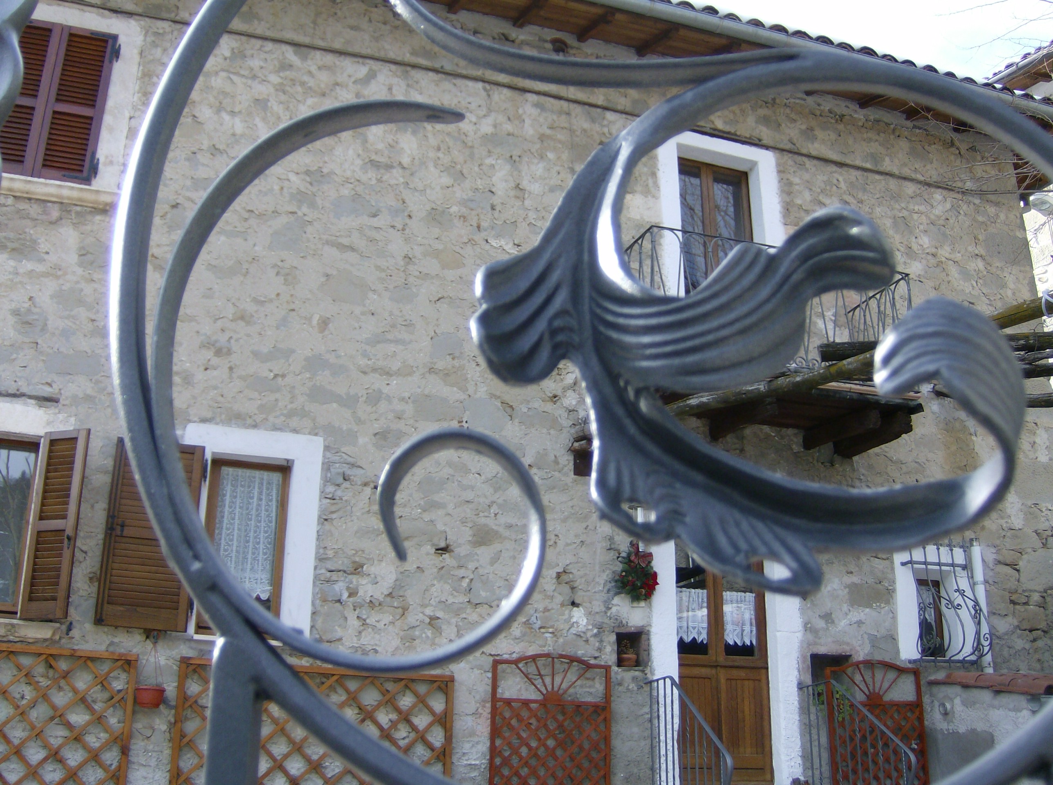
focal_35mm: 36
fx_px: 1093
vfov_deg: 39.5
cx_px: 526
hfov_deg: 51.5
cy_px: 392
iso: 100
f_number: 2.8
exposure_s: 1/464
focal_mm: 6
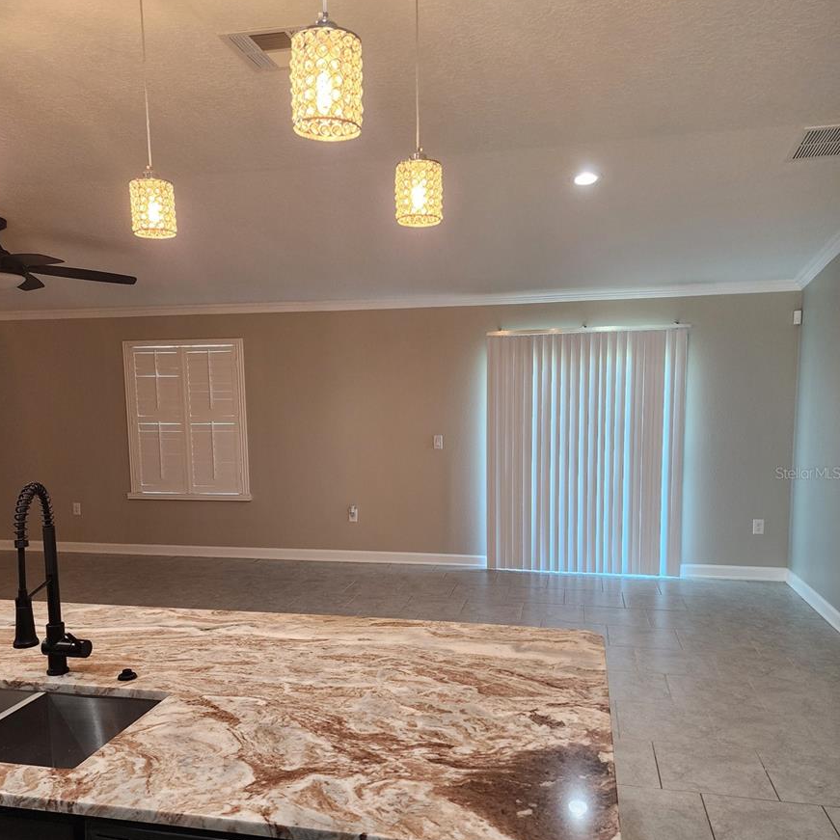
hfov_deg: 57.3
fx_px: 769
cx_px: 410
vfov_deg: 57.1
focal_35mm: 28
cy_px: 473
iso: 250
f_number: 1.8
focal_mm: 6.4
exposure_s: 1/120
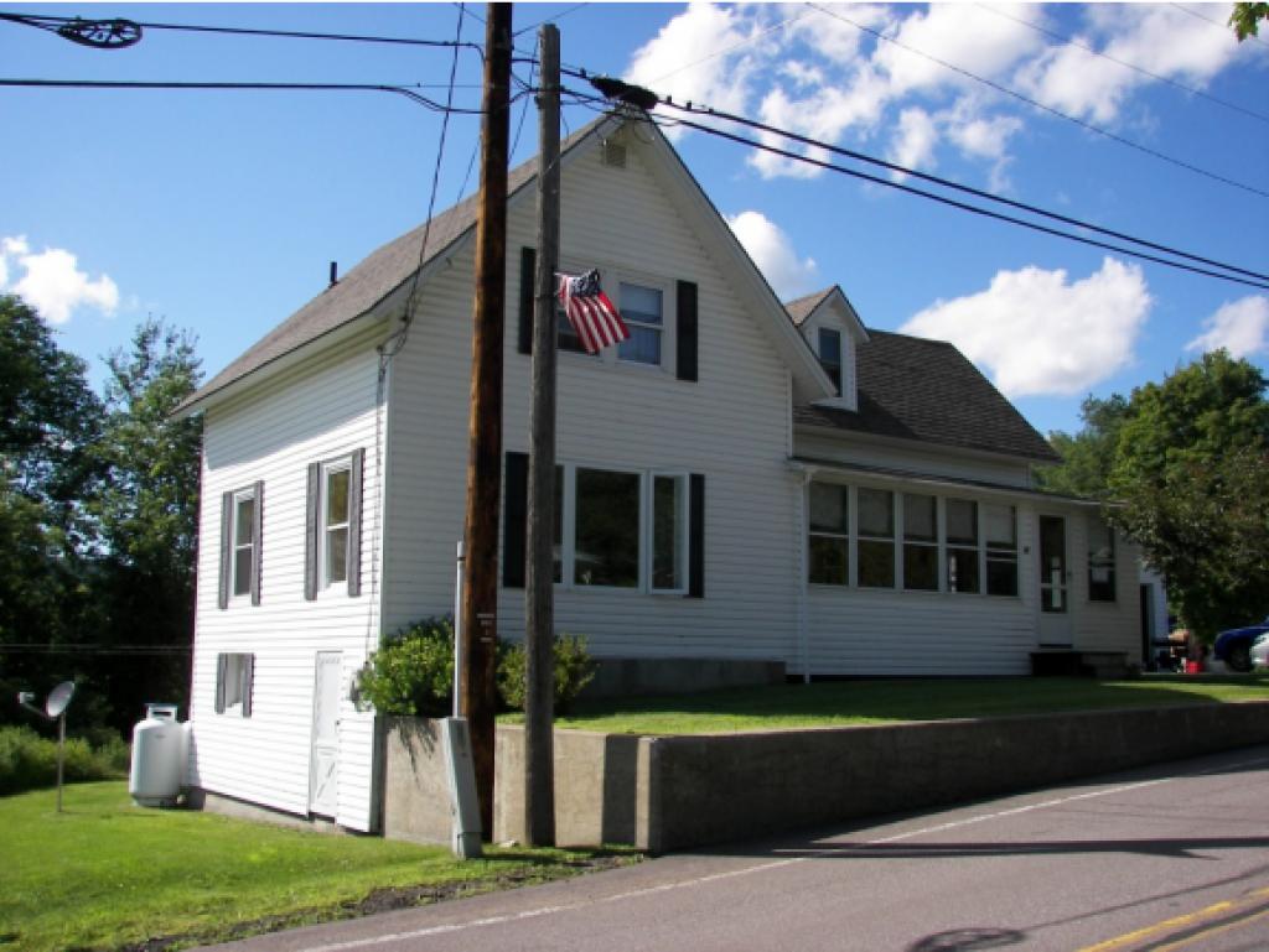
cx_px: 634
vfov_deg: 39.7
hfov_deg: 51.3
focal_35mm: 36
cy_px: 476
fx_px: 1320
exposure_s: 1/1000
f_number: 2.8
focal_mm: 6
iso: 50
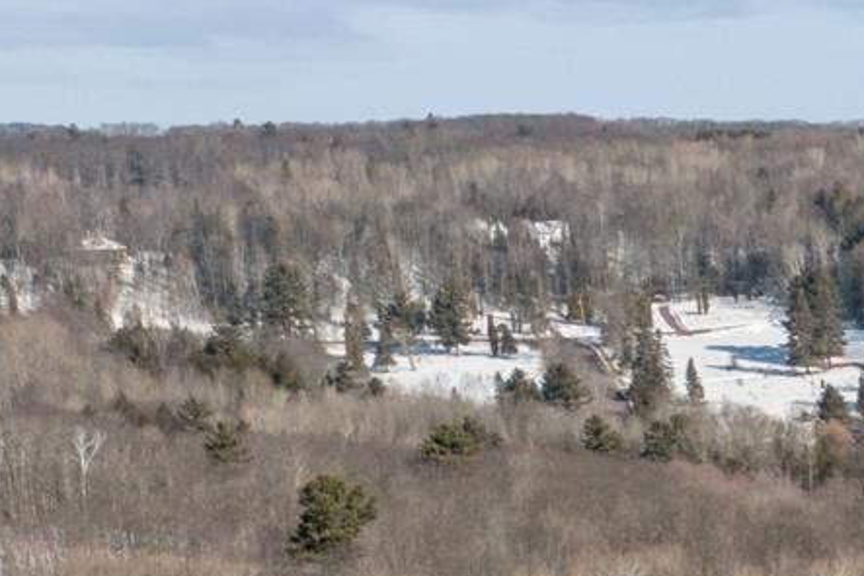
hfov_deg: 11.7
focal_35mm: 158
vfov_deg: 8.1
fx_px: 3790
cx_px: 1736
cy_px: 1310
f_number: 2.8
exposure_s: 1/3200
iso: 100
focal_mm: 10.3
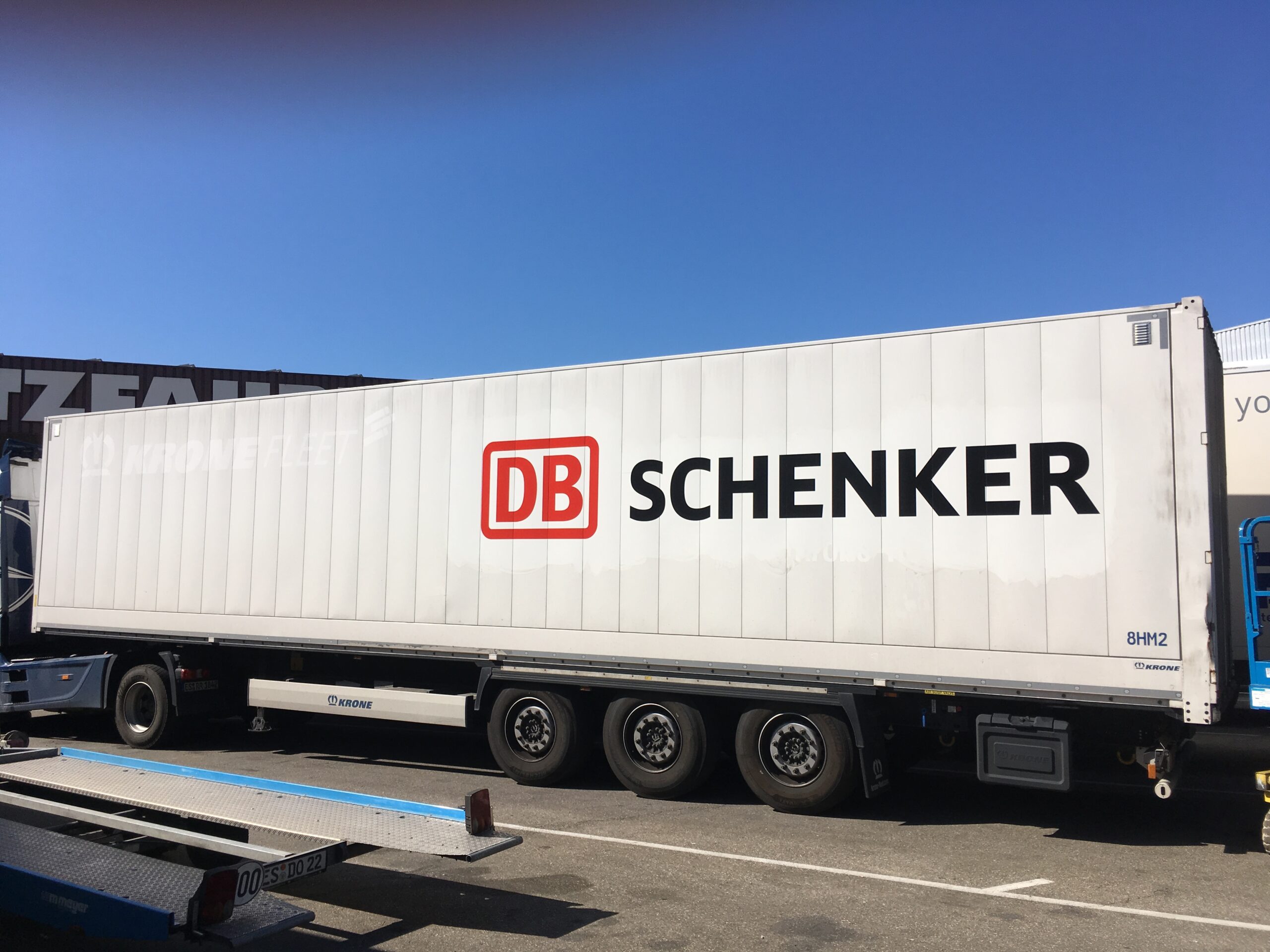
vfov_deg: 48.2
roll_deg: +0.8
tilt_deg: +5.9
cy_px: 476
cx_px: 635
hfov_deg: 61.7
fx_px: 1064
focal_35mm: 29
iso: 25
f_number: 2.2
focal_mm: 4.15
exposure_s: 1/2262
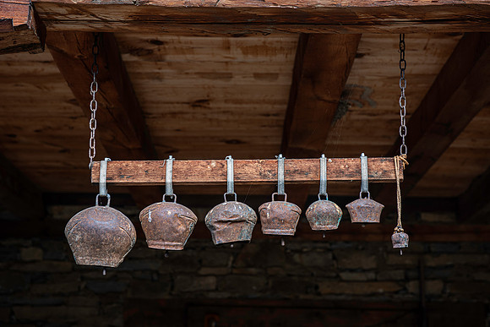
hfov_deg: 28.8
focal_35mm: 70
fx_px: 953
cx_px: 245
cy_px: 164
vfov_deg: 19.5
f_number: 5
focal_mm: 70
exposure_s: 1/60
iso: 160
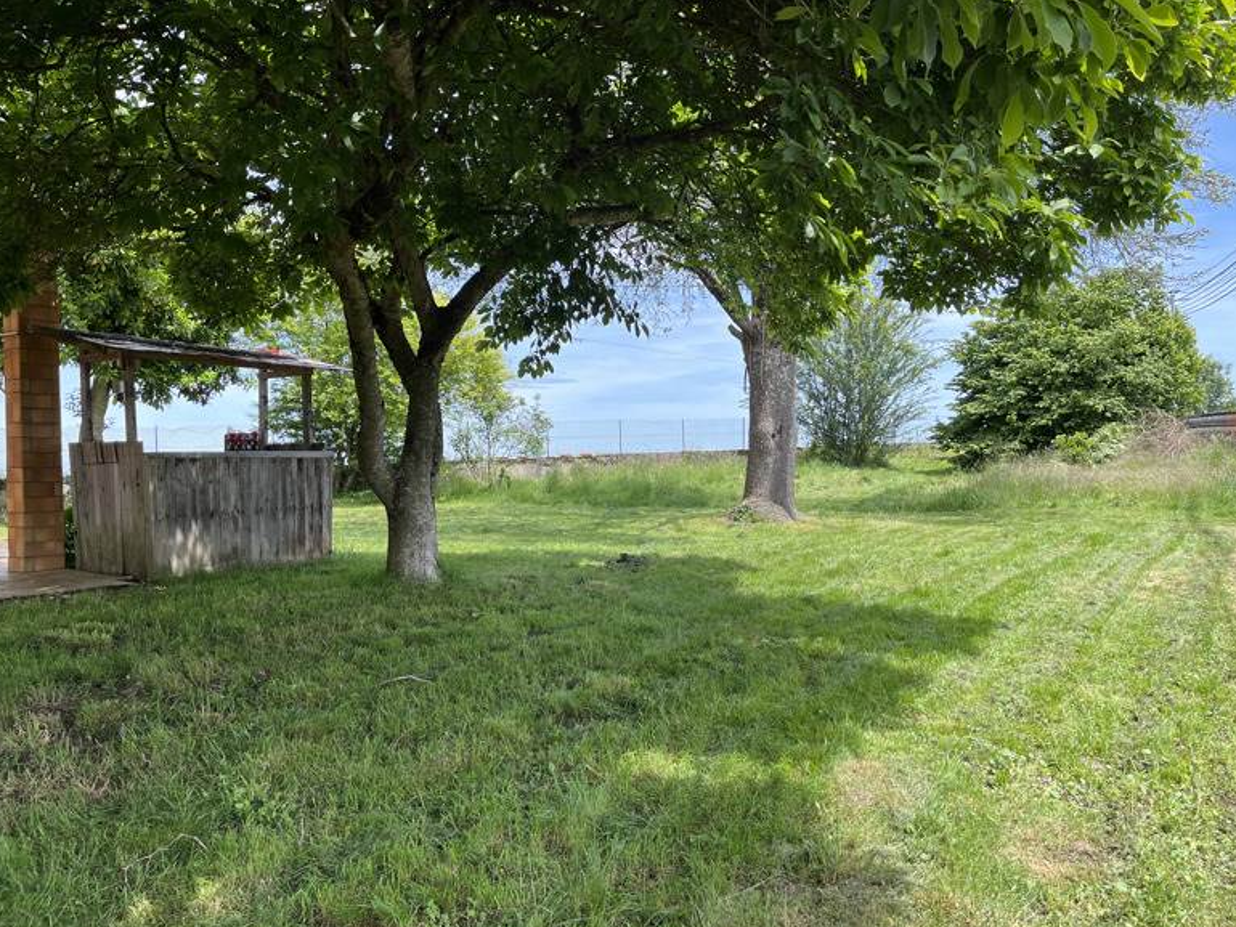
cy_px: 475
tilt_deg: -0.4
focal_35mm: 27
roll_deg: +1.4
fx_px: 964
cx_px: 605
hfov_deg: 65.3
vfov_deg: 51.4
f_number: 1.6
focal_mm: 5.1
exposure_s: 1/928
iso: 50
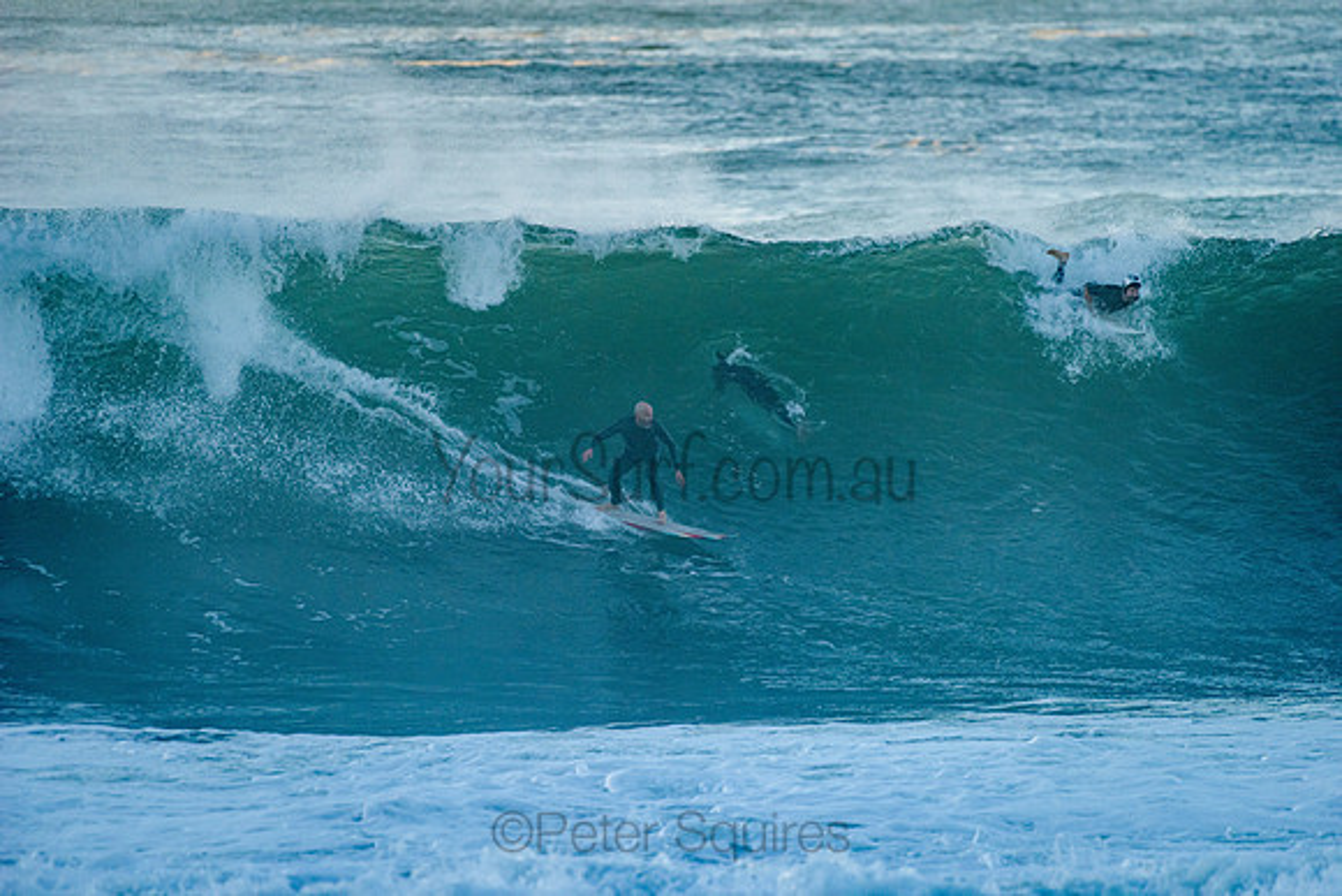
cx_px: 671
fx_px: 18642
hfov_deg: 4.1
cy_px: 448
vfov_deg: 2.8
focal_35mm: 500
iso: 500
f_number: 5.6
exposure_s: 1/1600
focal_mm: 500
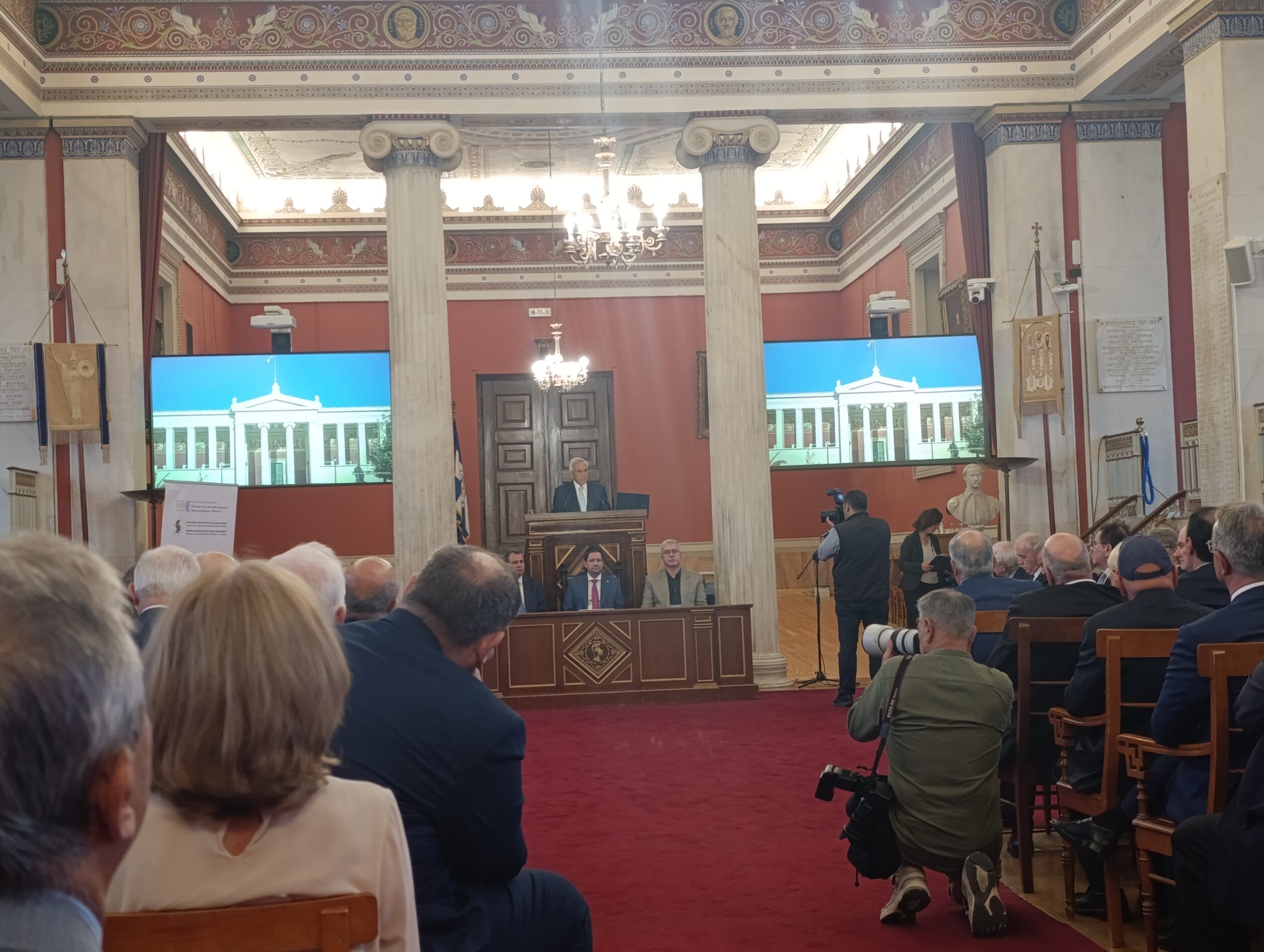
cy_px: 475
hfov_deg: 40.4
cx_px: 645
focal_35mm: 47
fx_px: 1719
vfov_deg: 31.0
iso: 595
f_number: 1.65
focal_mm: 6.11
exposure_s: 1/50
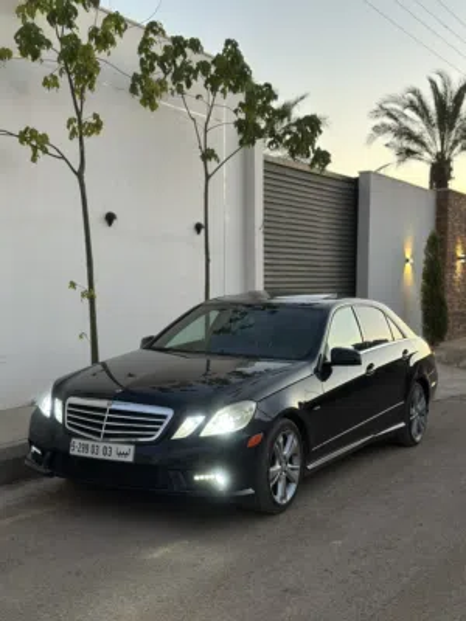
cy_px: 310
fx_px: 862
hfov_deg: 30.3
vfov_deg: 39.7
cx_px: 233
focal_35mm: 48
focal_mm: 6.86
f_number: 1.78
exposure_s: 1/100
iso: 200
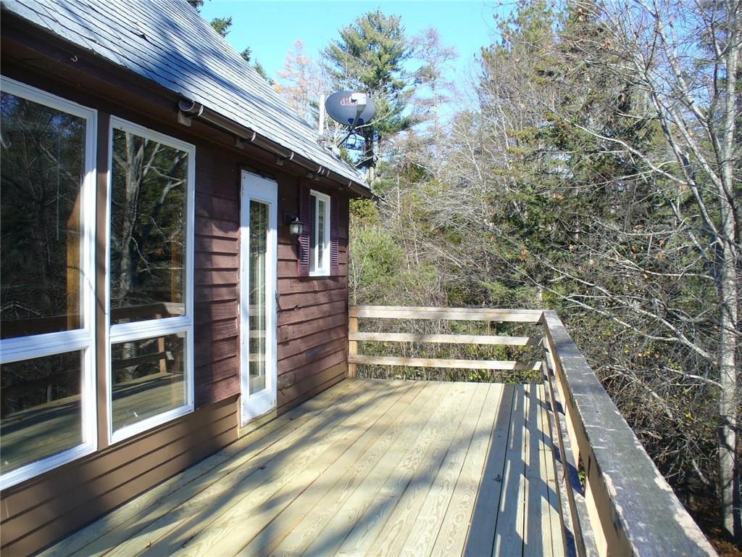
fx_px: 793
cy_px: 278
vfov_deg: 38.7
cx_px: 371
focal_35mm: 37
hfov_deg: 50.1
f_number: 5.6
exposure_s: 1/125
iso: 80
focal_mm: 6.1
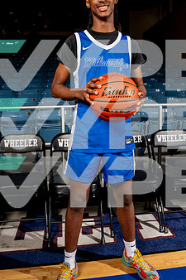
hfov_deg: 41.0
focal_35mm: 32
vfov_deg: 58.6
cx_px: 100
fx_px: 248
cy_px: 124
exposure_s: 1/125
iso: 160
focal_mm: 24
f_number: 7.1
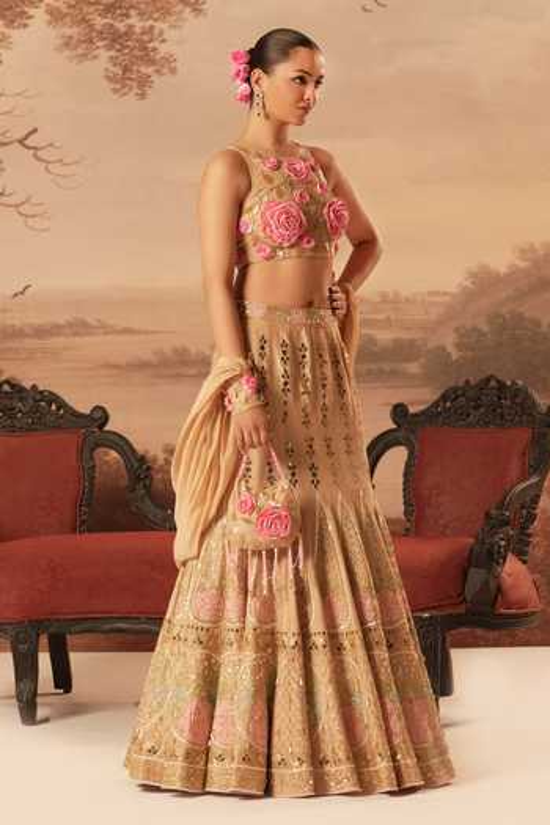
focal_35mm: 79
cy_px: 412
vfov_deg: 25.7
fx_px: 1810
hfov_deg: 17.3
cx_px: 275
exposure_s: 1/125
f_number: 4
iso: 1600
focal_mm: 79
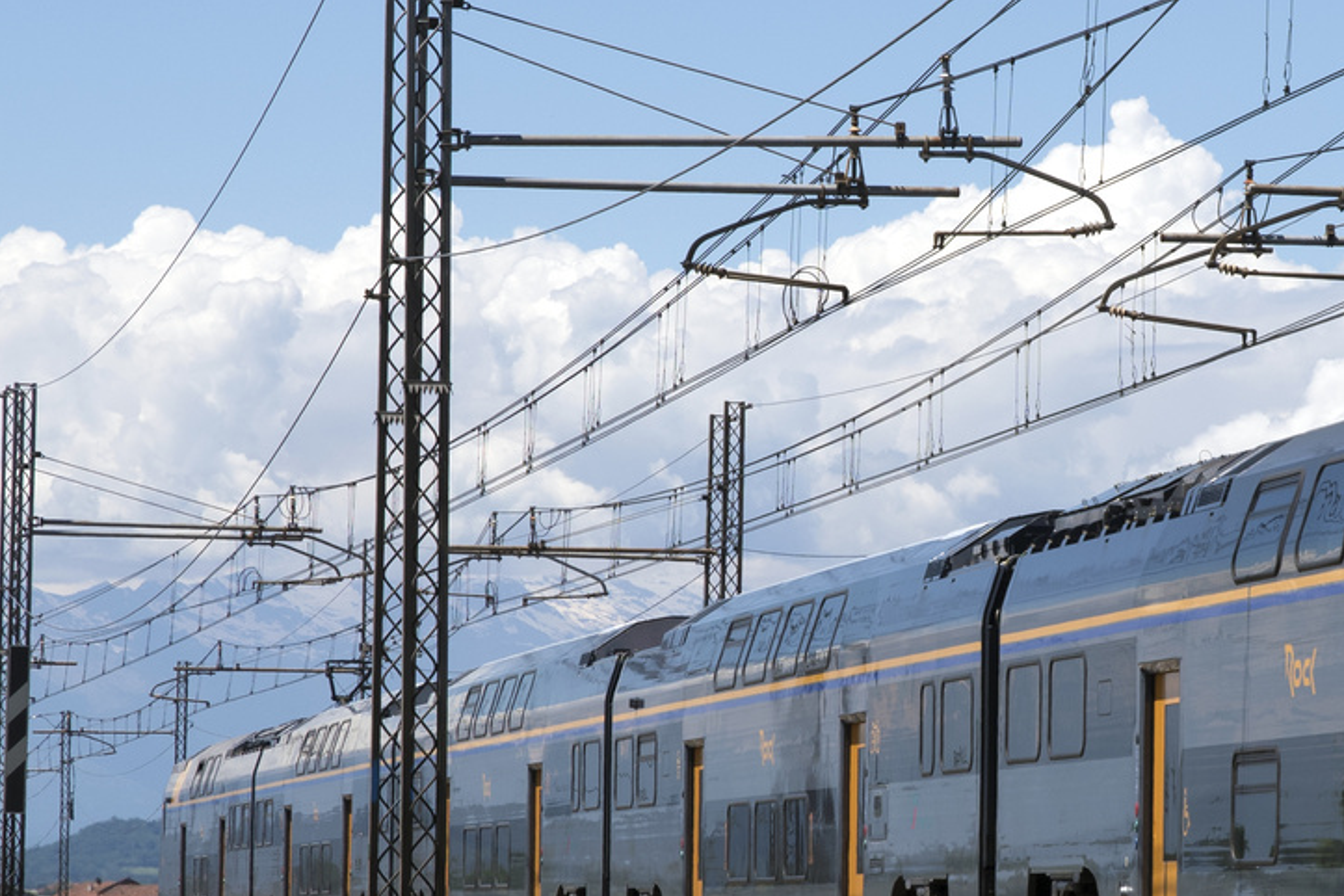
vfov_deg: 6.2
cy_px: 561
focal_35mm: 223
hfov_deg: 9.2
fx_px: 8325
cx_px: 1123
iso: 160
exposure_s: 1/1000
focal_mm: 56
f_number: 7.1
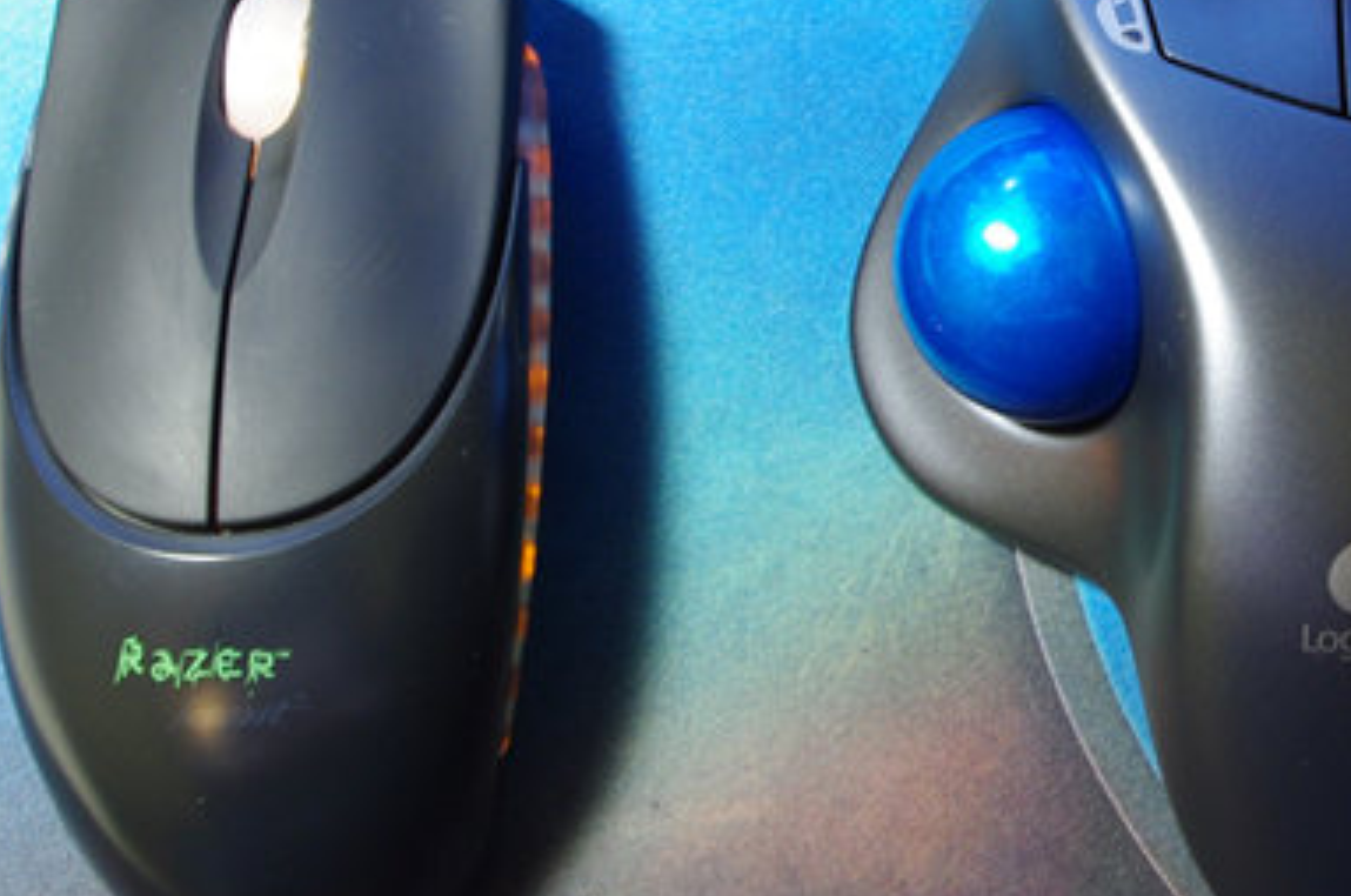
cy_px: 356
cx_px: 1365
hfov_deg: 16.3
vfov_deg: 11.1
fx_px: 4608
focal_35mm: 123
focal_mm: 30.63
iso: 400
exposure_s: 1/3.33
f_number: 5.6
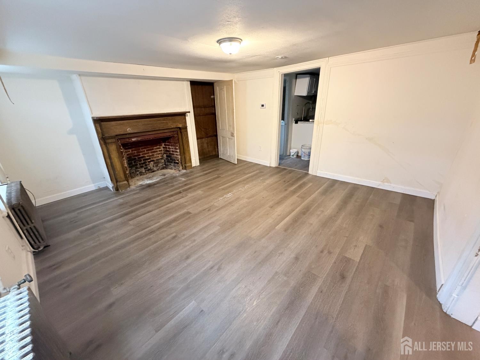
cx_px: 240
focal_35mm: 14
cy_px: 180
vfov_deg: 85.7
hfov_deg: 102.1
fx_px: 194
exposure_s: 1/60
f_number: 2.2
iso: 640
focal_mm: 2.22
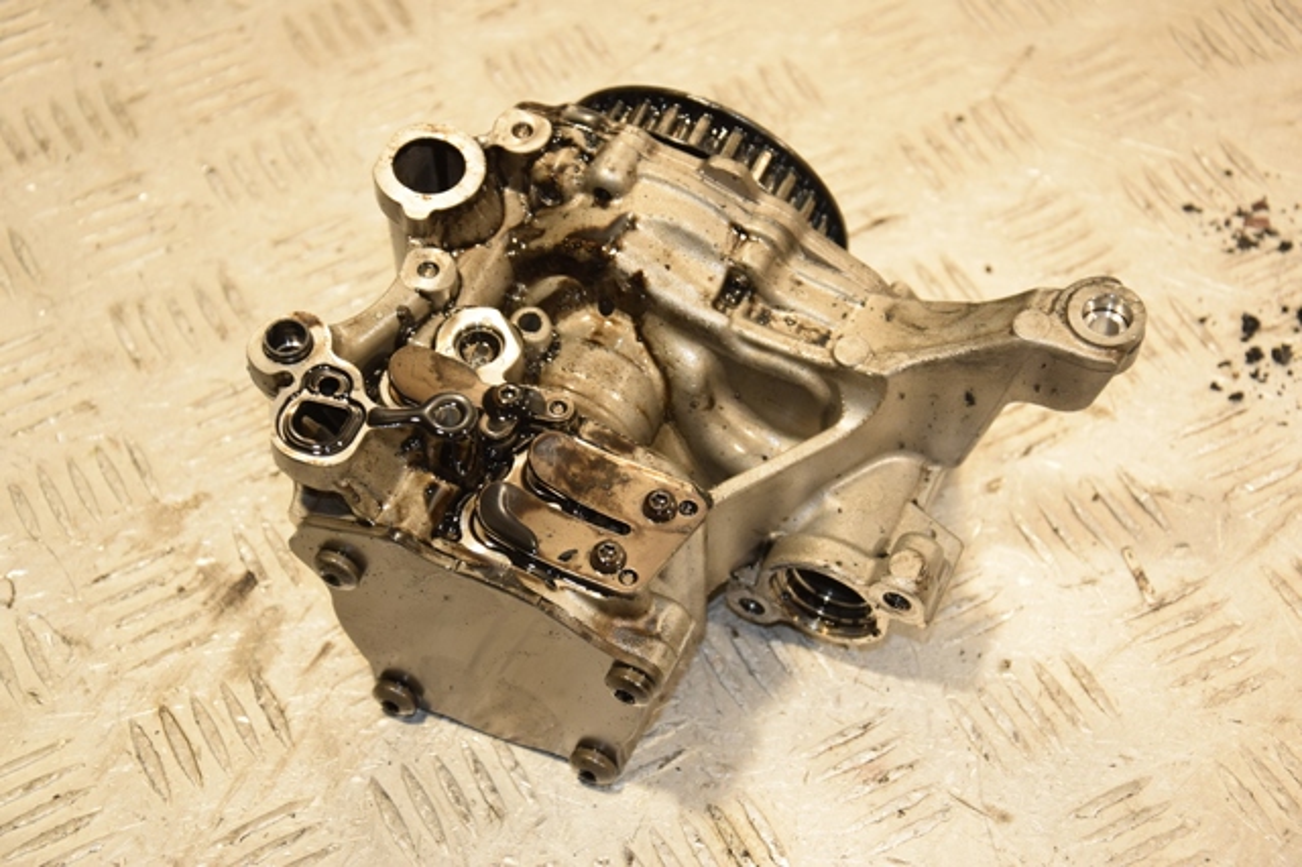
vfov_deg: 15.7
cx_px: 651
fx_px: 3145
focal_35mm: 87
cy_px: 434
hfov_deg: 23.4
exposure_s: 1/200
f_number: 5.6
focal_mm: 58
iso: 800
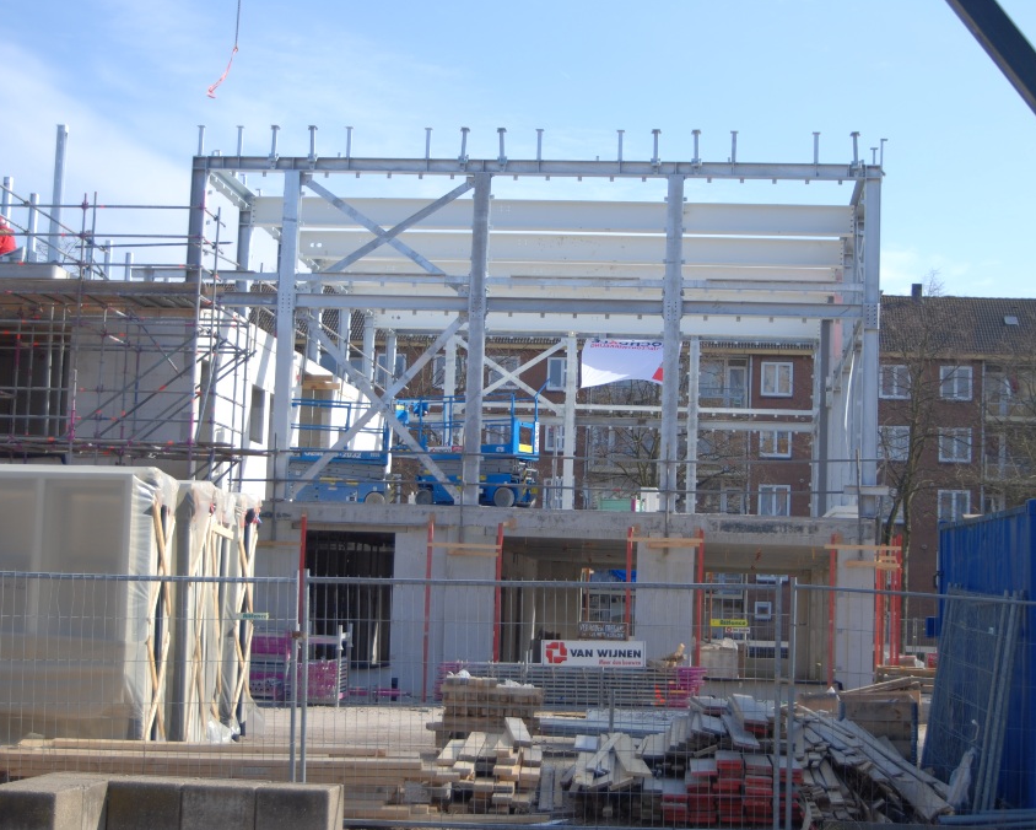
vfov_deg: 23.5
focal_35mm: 65
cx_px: 513
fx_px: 1994
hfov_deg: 29.1
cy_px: 414
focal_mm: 38
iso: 100
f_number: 4.8
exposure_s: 1/320
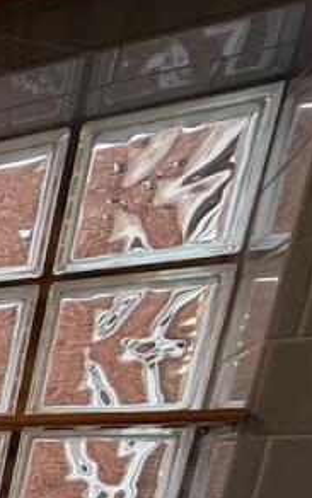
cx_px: -527
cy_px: 640
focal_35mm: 52
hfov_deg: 13.2
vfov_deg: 30.8
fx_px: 706
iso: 125
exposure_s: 1/99
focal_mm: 2.22
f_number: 2.2
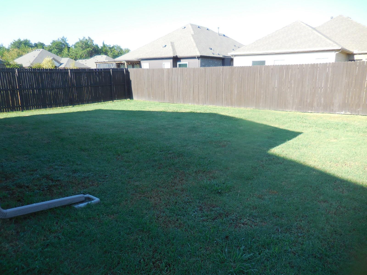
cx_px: 184
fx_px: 265
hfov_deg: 69.4
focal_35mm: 25
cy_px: 138
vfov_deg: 54.9
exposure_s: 1/320
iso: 125
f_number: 3.3
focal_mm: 4.5
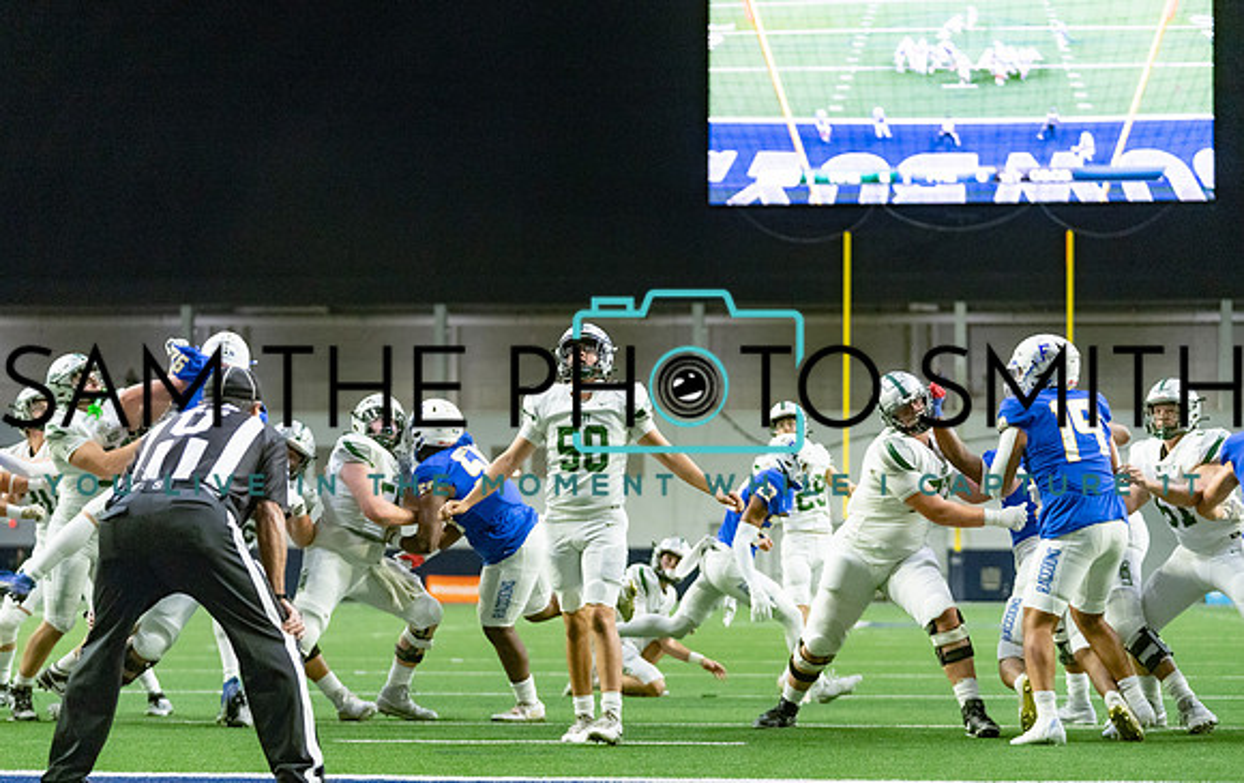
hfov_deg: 20.7
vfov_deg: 13.1
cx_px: 622
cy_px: 405
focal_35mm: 100
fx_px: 3408
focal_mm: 97
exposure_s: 1/1000
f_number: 2.8
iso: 4000
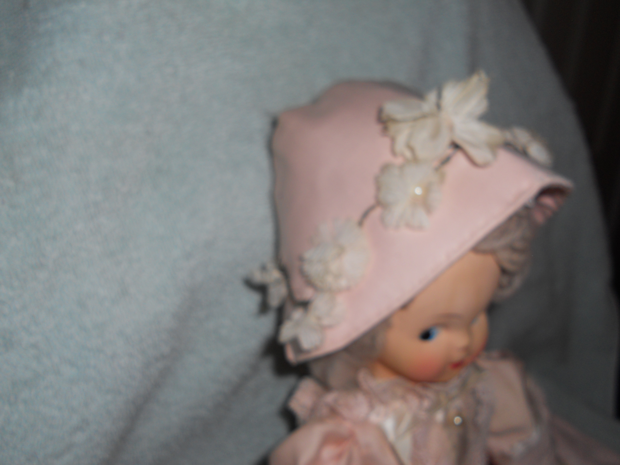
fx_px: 573
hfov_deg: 56.8
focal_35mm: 32
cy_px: 232
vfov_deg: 44.2
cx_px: 310
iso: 80
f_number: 8.8
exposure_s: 1/25
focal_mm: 5.8
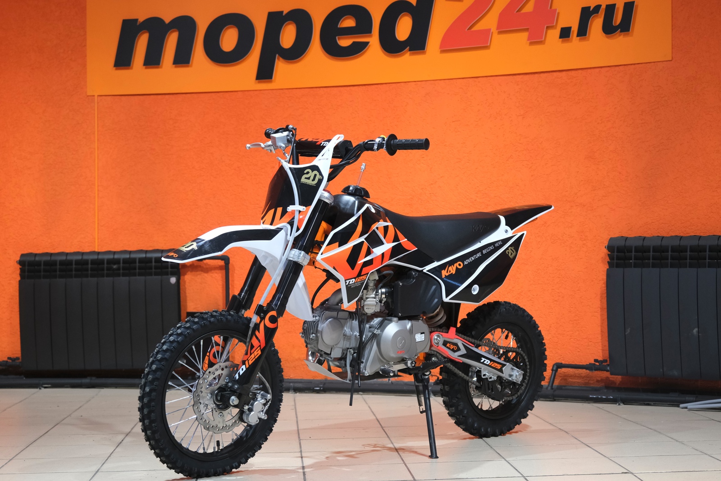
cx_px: 360
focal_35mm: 67
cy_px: 240
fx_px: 1342
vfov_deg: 20.3
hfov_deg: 30.1
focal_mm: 44.7
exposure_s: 1/100
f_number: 4
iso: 1600
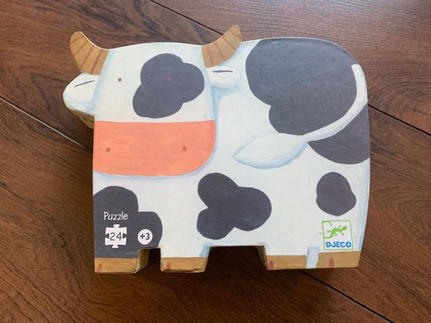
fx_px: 324
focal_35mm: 26
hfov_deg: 67.3
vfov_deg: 53.1
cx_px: 216
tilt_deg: -77.0
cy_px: 162
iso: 160
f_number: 1.8
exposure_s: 1/50
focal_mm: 4.25
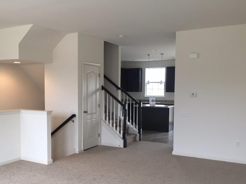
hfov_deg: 51.1
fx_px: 256
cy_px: 112
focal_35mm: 36
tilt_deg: -5.5
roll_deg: -0.7
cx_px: 103
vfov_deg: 39.5
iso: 50
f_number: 2.2
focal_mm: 4.15
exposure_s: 1/30
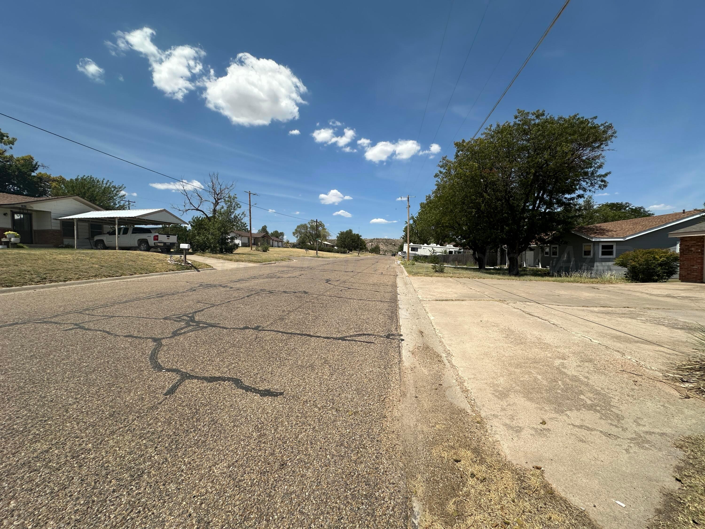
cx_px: 352
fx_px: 285
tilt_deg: +0.2
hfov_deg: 102.1
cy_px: 264
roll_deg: +1.7
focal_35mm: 14
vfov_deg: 85.7
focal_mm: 2.22
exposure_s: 1/3300
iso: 50
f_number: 2.2
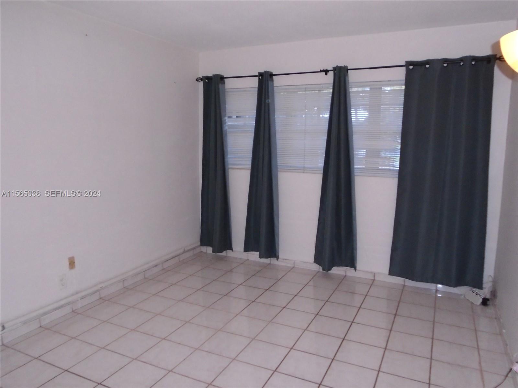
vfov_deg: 53.1
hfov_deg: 67.3
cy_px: 194
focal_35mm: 26
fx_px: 389
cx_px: 259
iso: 400
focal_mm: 4.6
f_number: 3.2
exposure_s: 1/30
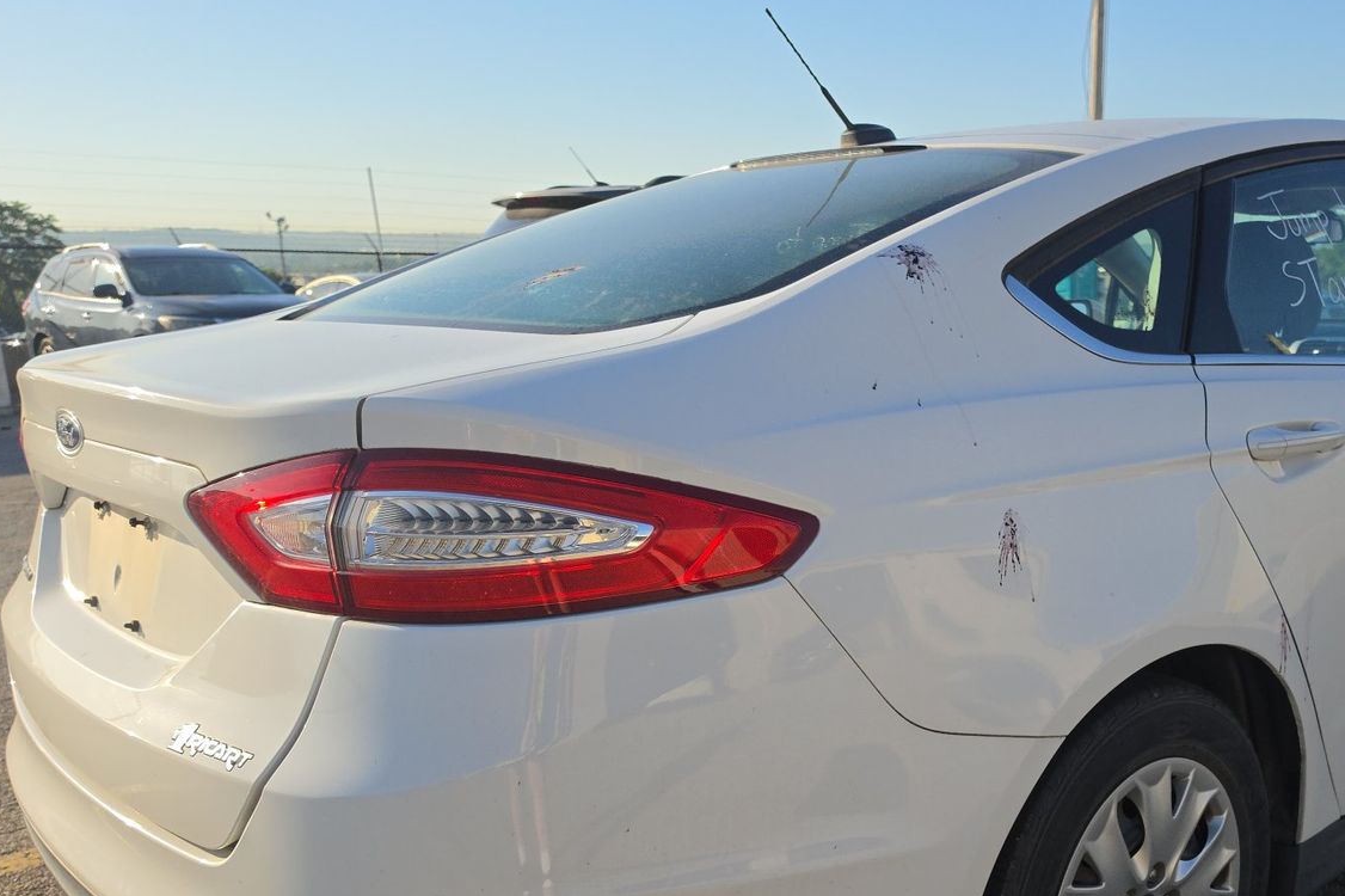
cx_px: 905
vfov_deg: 38.3
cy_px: 621
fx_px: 1270
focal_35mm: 34
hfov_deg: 54.6
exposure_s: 1/5775
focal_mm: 6.5
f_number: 1.4
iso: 65
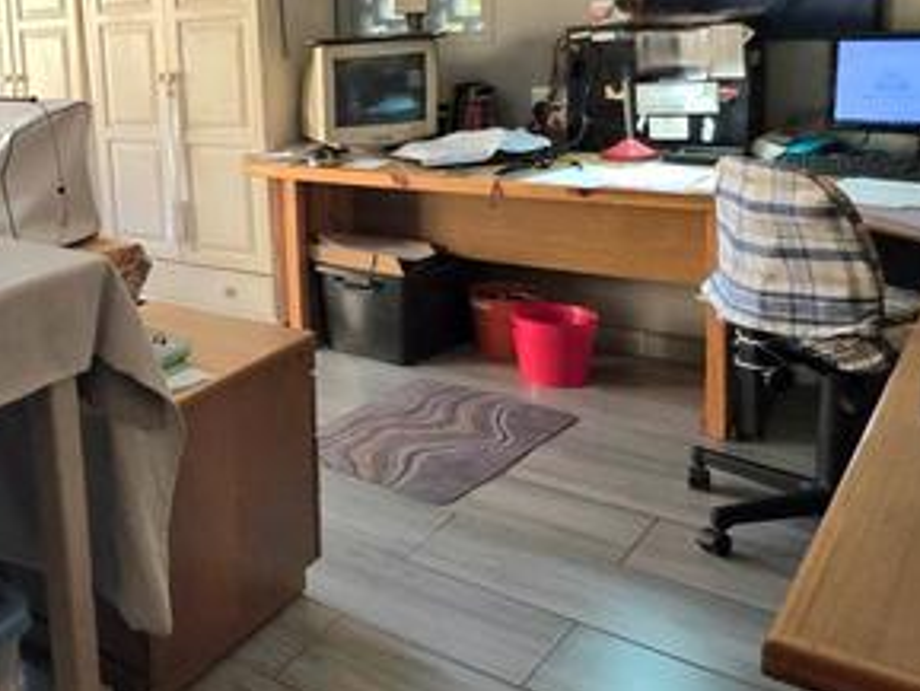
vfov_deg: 38.2
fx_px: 957
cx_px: -80
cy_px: 137
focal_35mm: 36
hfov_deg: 41.5
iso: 320
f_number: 1.9
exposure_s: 1/370
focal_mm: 2.2
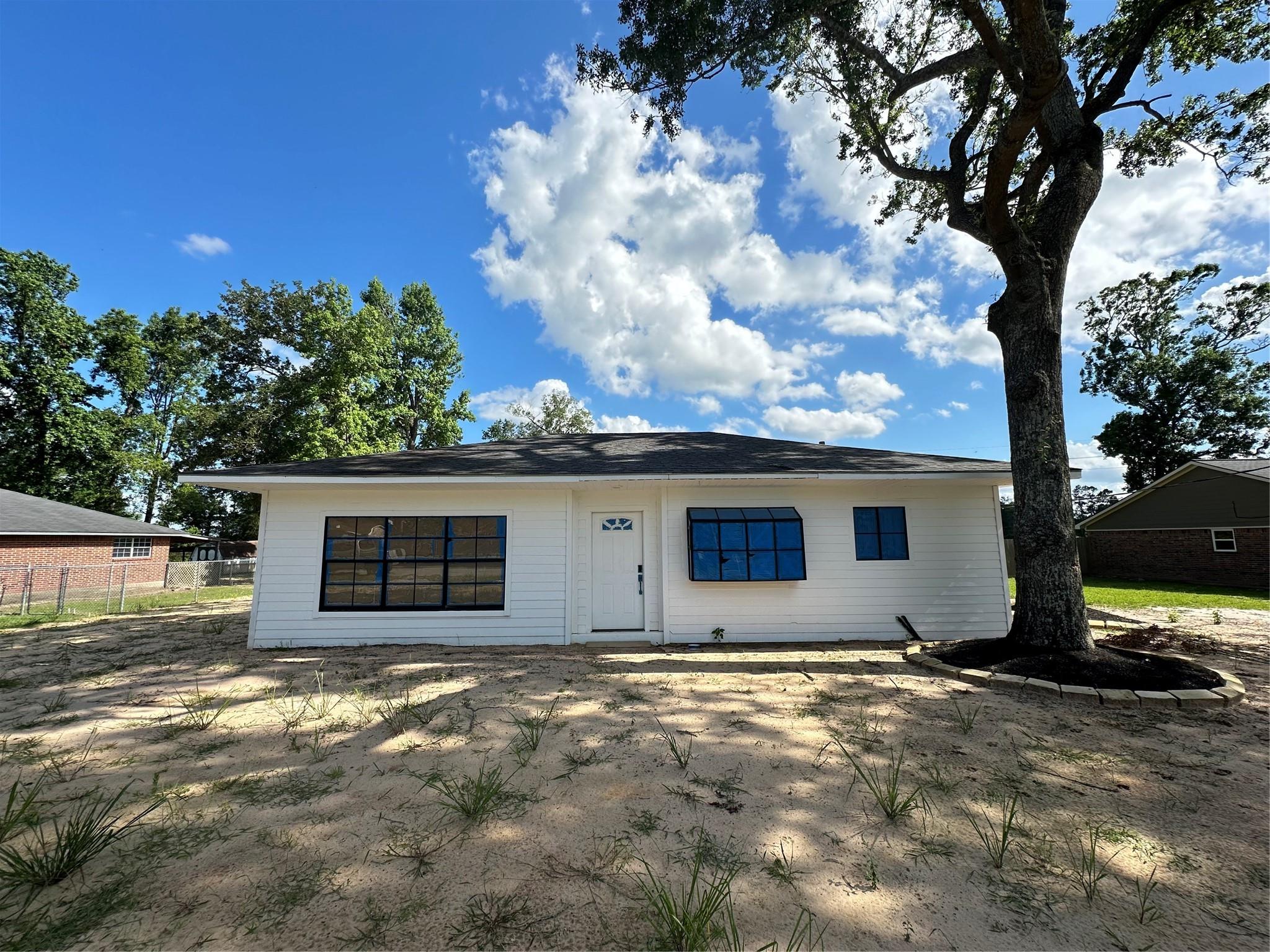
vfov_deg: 85.7
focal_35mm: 14
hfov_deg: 102.1
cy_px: 476
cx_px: 635
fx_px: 514
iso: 40
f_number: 2.2
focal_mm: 2.22
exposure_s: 1/1135
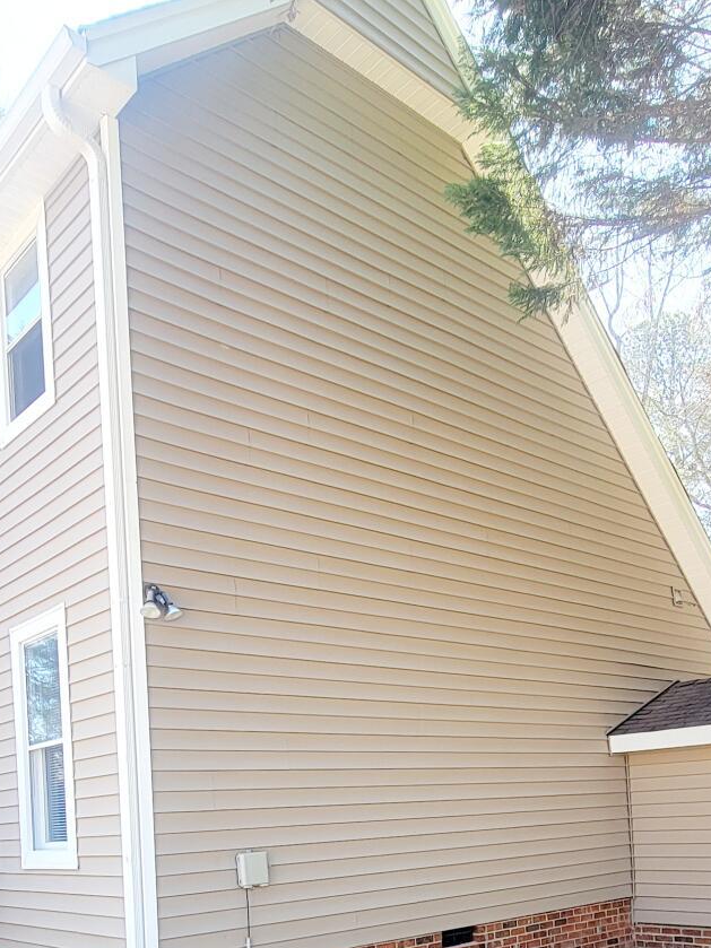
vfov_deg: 52.5
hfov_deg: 45.4
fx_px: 849
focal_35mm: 31
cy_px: 821
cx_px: 378
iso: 50
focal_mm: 2.2
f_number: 2.2
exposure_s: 1/145
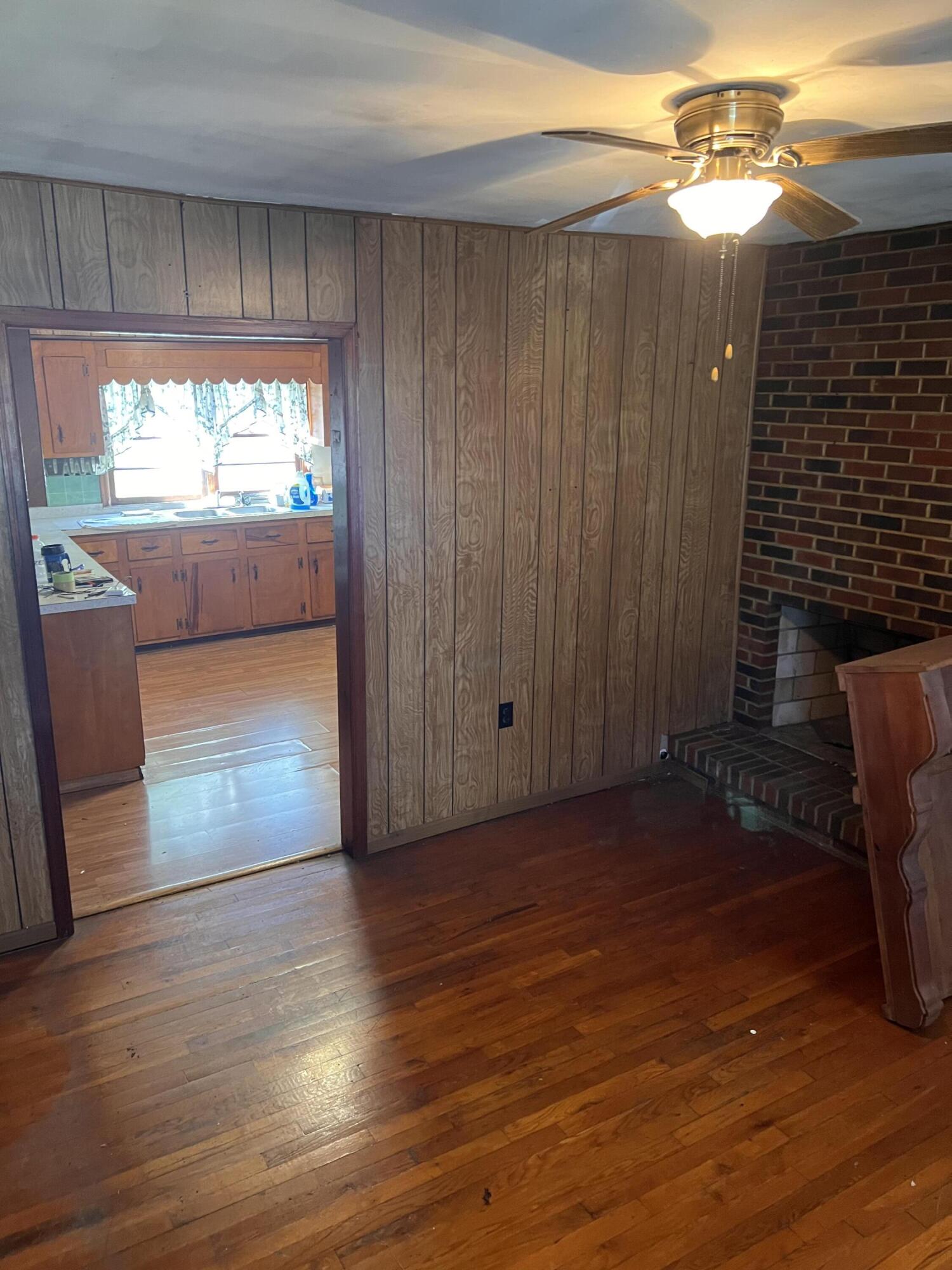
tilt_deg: -13.5
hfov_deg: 53.1
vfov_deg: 67.3
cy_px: 635
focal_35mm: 26
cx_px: 476
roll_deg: -0.5
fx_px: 953
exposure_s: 1/60
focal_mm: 5.7
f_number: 1.5
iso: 500
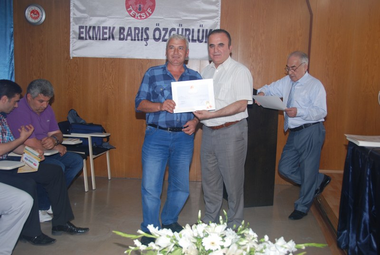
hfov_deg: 53.0
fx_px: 381
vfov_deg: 37.0
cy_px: 128
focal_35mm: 36
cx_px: 190
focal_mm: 24
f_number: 4
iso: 200
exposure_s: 1/60
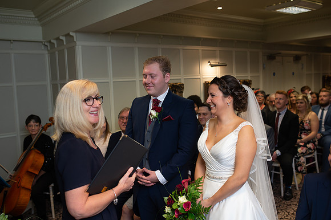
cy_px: 110
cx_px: 166
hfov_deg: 54.5
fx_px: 322
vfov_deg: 37.8
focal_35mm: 35
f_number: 3.2
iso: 400
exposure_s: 1/100
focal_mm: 35
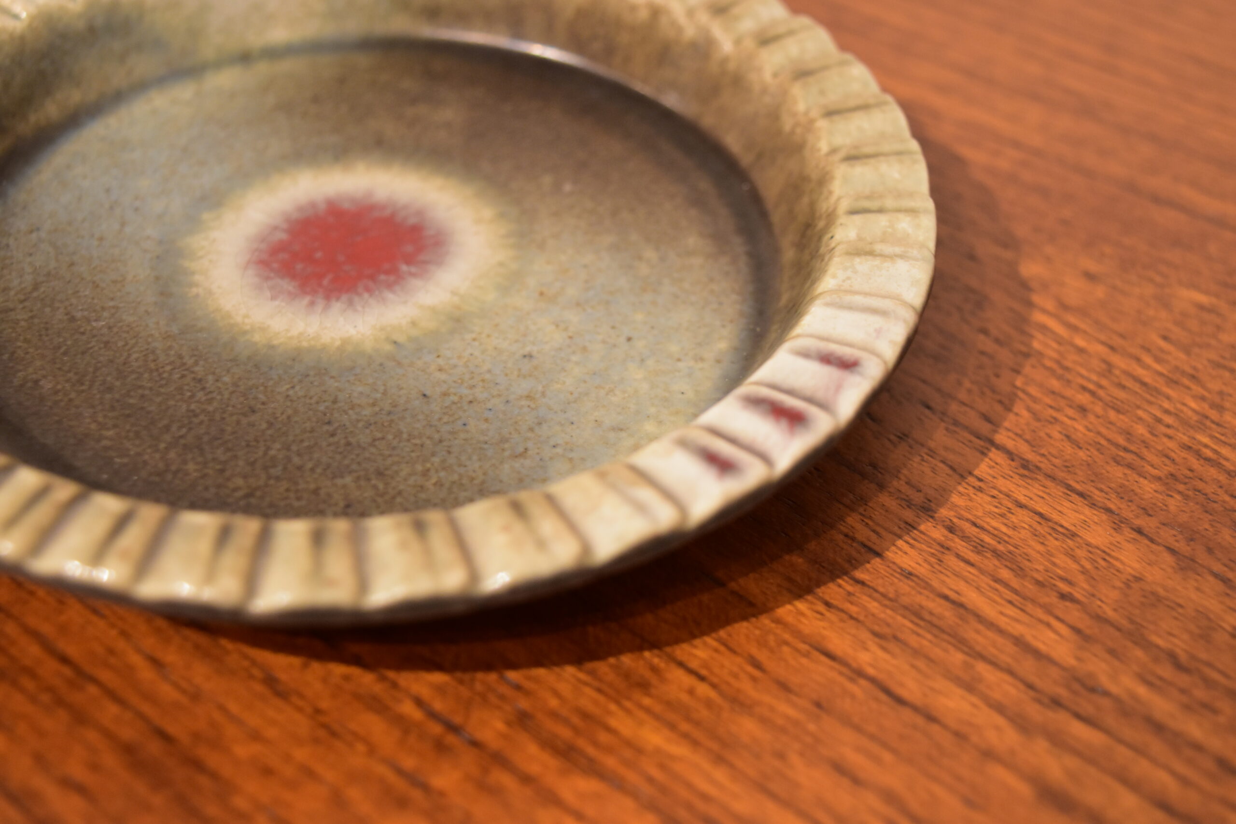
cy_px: 412
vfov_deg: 25.1
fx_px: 1854
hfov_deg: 36.9
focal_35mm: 54
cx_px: 618
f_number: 4.8
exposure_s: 1/50
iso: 1600
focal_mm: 36
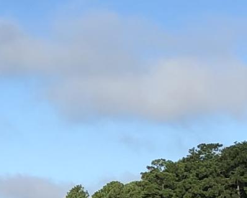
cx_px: -153
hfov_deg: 9.1
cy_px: 153
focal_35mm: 206
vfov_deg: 7.5
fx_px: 1505
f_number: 1.8
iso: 20
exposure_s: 1/1779
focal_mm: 3.99
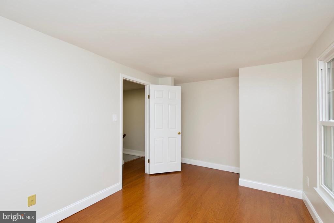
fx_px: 139
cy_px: 112
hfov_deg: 100.4
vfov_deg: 77.3
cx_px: 167
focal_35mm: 15
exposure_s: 1/50
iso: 320
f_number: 7.1
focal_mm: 10
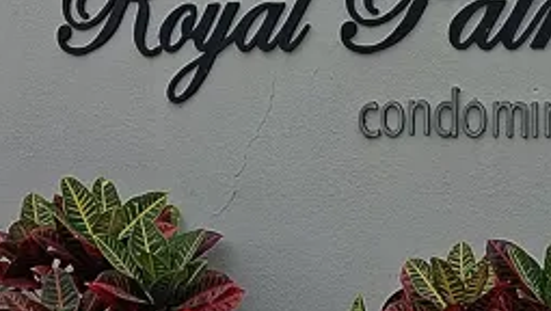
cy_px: 63
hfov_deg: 12.2
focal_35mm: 176
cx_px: 409
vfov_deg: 6.9
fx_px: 2574
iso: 106
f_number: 1.9
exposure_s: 1/1183
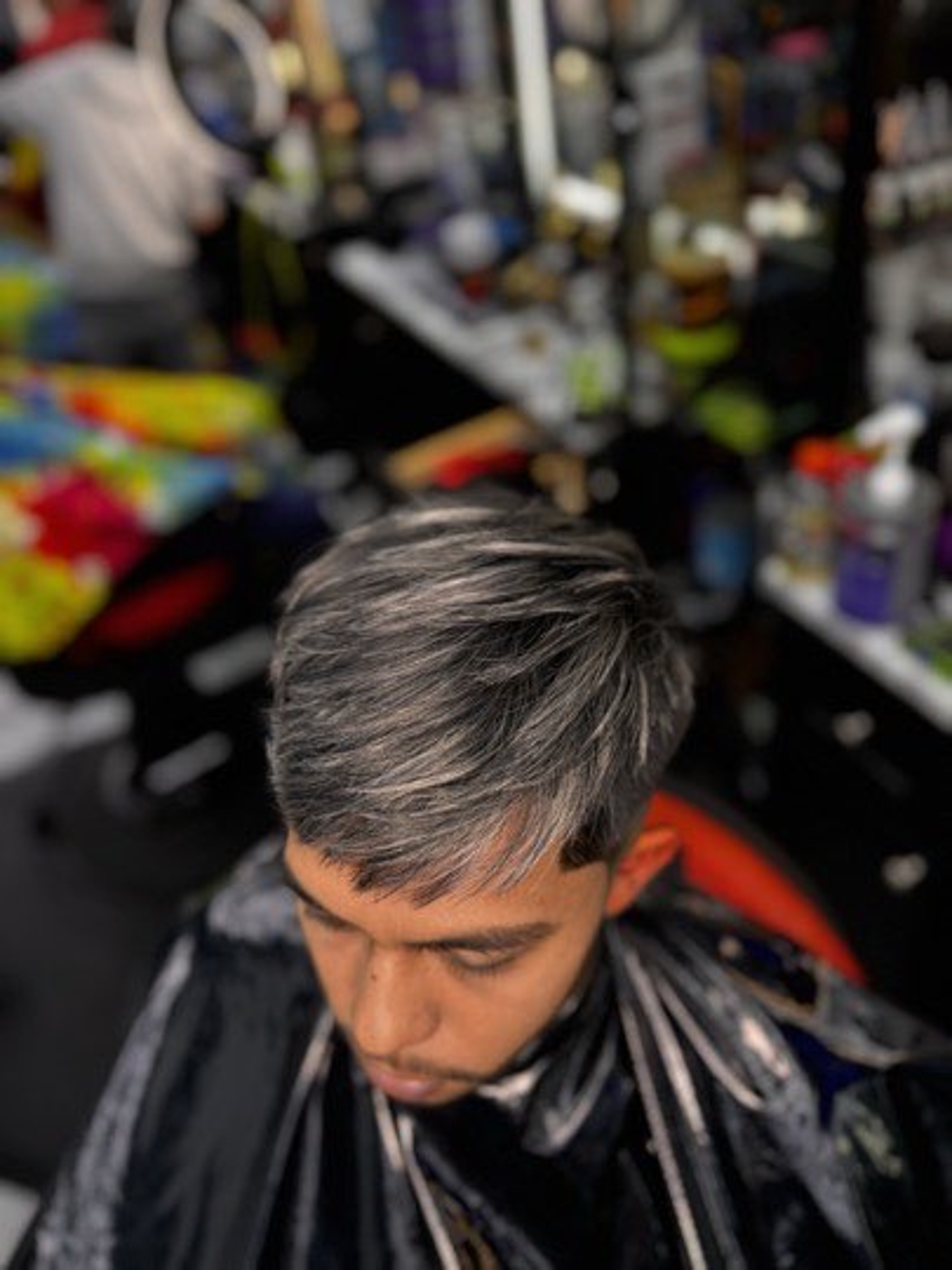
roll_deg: +10.6
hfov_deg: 56.8
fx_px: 880
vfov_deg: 71.6
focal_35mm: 24
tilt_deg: -37.6
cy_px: 635
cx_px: 476
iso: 100
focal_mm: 6.76
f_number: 1.78
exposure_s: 1/120
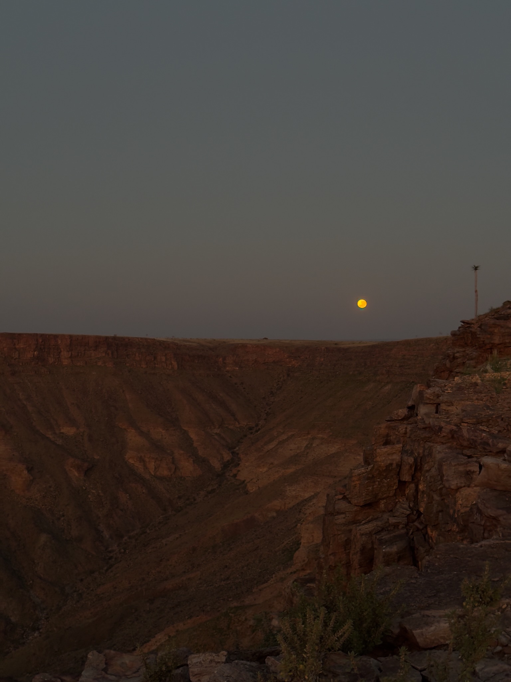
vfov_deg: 39.7
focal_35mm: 48
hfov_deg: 30.3
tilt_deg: +0.0
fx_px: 945
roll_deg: -0.1
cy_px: 341
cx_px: 256
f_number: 1.78
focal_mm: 6.76
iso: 500
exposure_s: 1/40
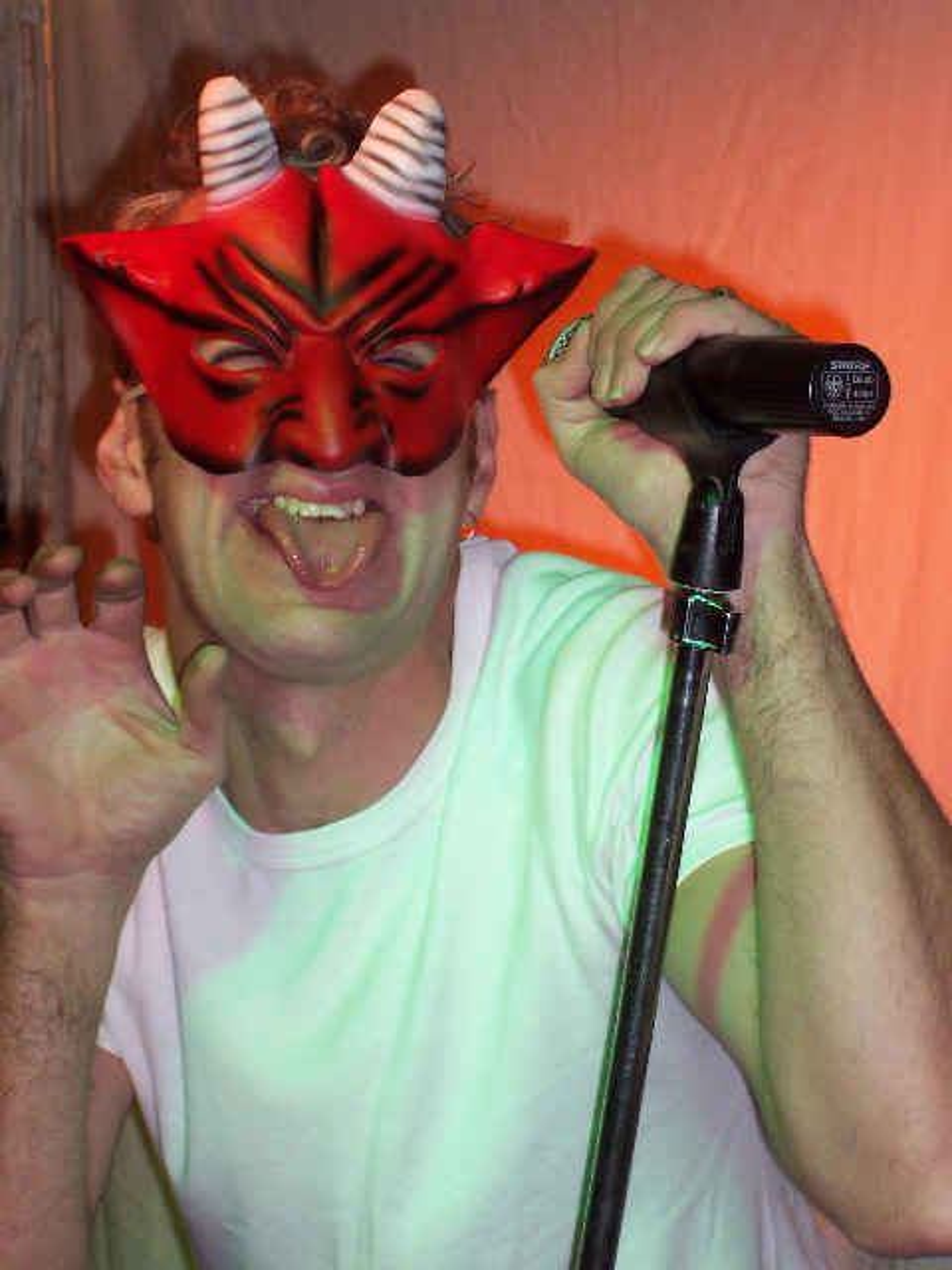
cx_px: 476
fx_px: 4070
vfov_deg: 17.7
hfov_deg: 13.3
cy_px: 635
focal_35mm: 111
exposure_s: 1/90
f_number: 4.8
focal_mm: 16.8
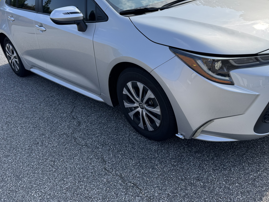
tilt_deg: -19.7
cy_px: 68
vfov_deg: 41.3
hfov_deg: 53.8
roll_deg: +5.6
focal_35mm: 34
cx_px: 149
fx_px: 264
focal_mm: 6.76
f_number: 1.78
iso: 80
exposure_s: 1/3096
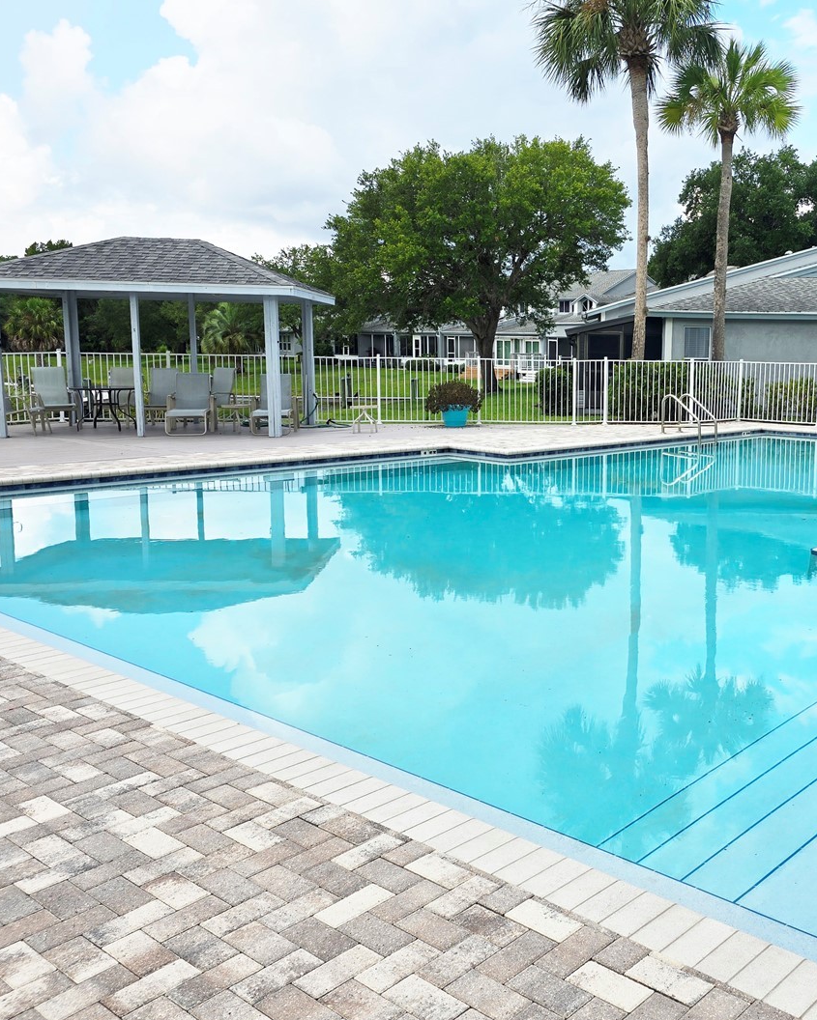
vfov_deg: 52.8
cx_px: 625
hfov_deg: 41.9
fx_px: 1028
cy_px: 517
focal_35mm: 34
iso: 12
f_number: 1.7
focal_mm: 6.3
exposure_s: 1/471
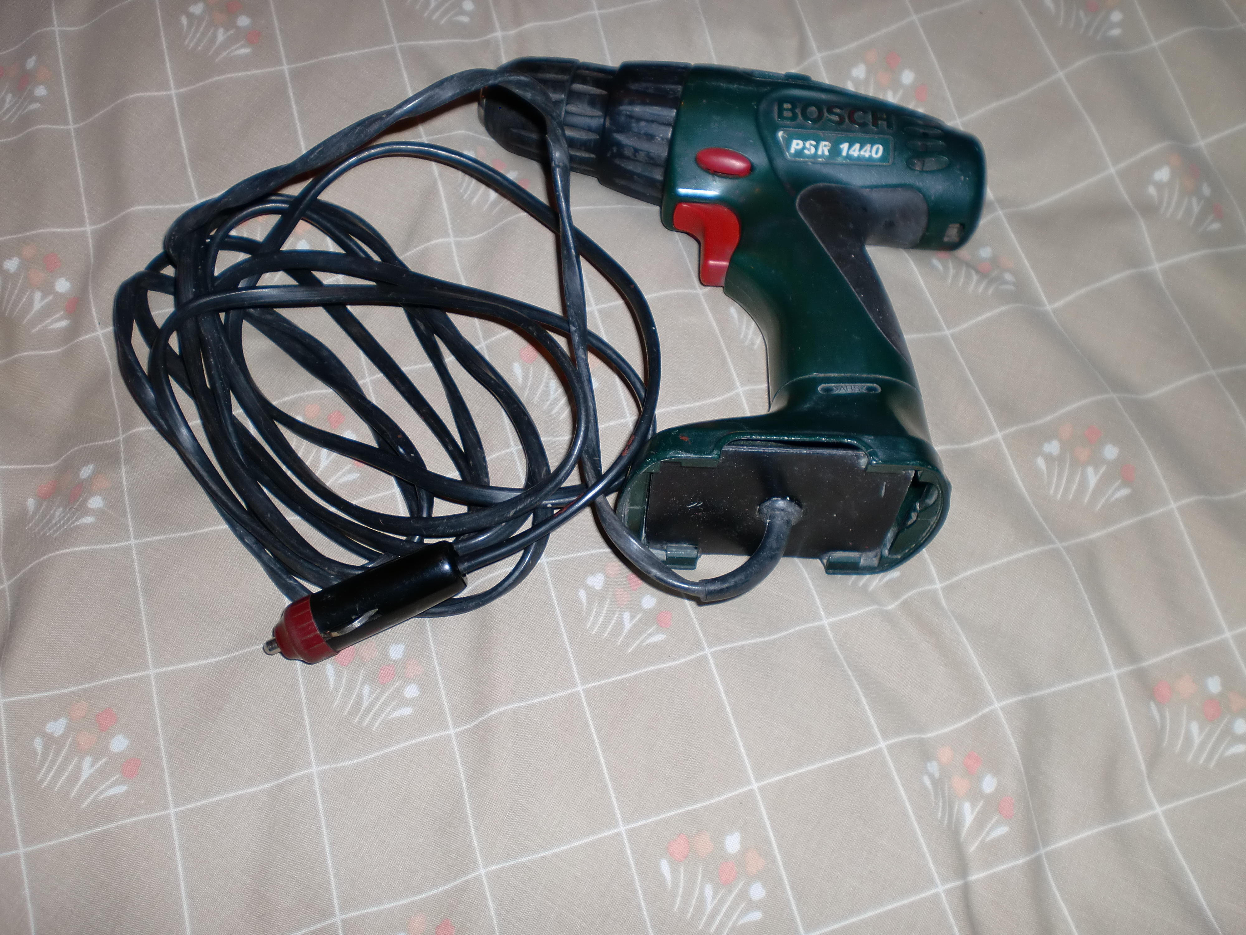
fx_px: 1260
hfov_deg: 52.6
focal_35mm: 35
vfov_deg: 40.7
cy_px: 468
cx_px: 623
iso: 64
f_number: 3.1
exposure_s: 1/40
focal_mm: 6.3
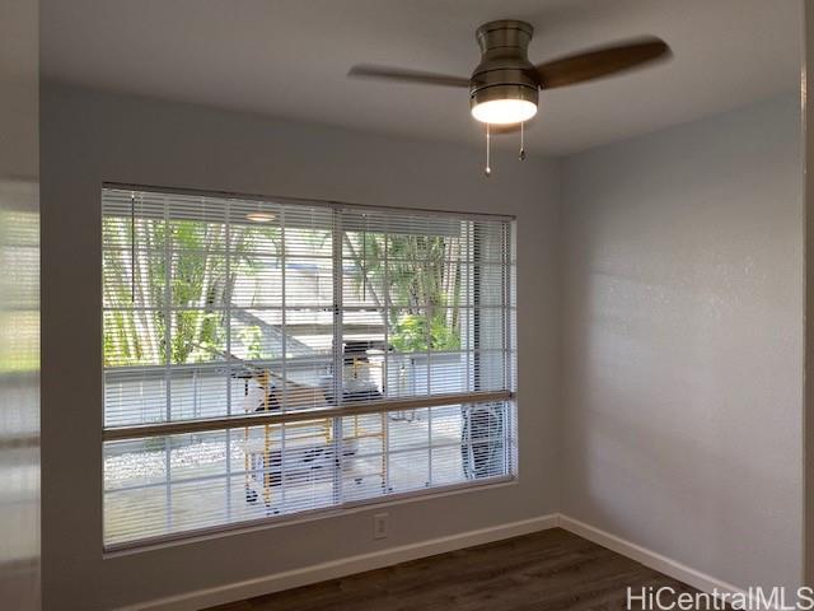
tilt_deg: -0.1
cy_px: 306
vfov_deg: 53.1
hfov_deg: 67.3
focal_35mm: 26
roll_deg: -1.1
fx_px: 611
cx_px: 407
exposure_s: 1/120
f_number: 1.8
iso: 80
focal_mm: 4.25
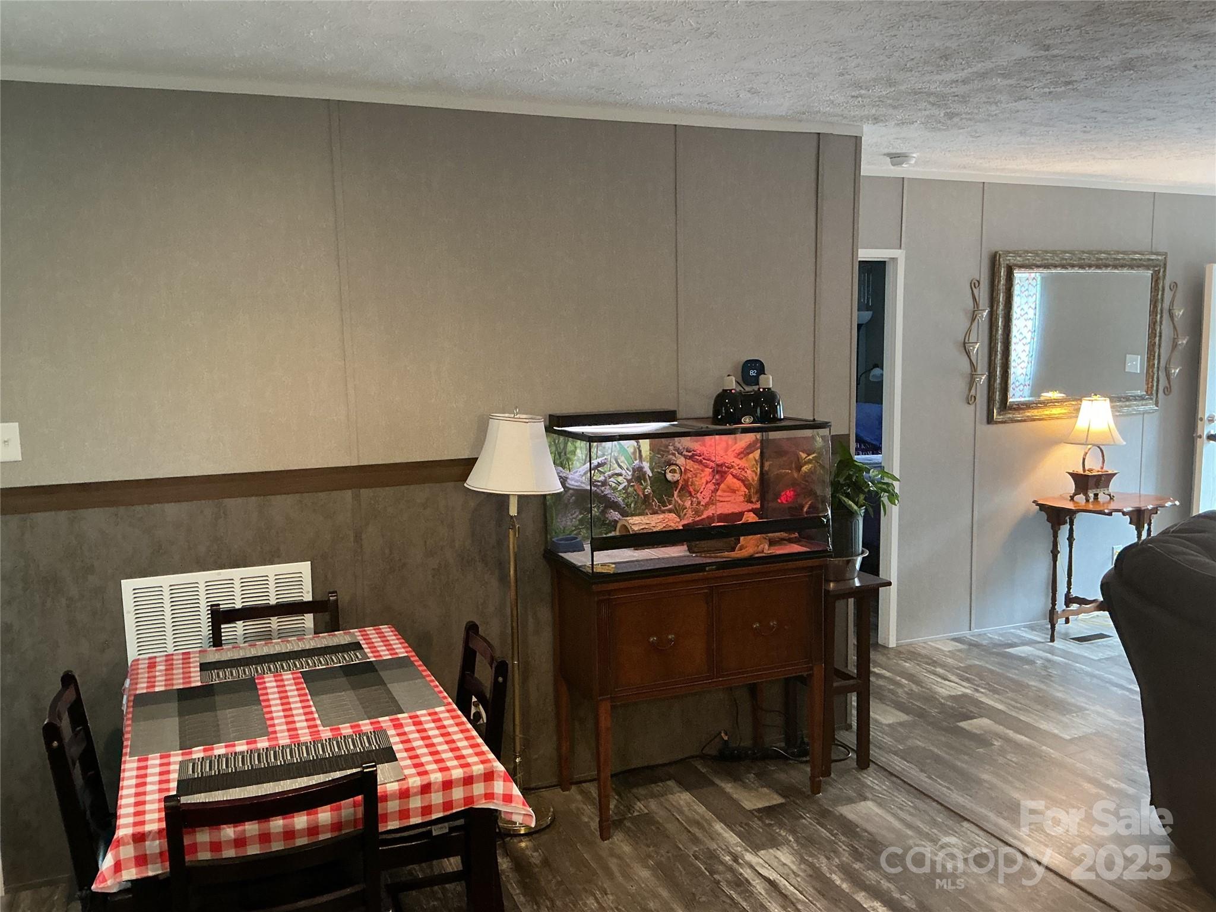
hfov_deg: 61.7
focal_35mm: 29
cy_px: 456
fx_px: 1019
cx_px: 608
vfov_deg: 48.2
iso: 250
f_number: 1.8
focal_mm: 3
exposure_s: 1/60
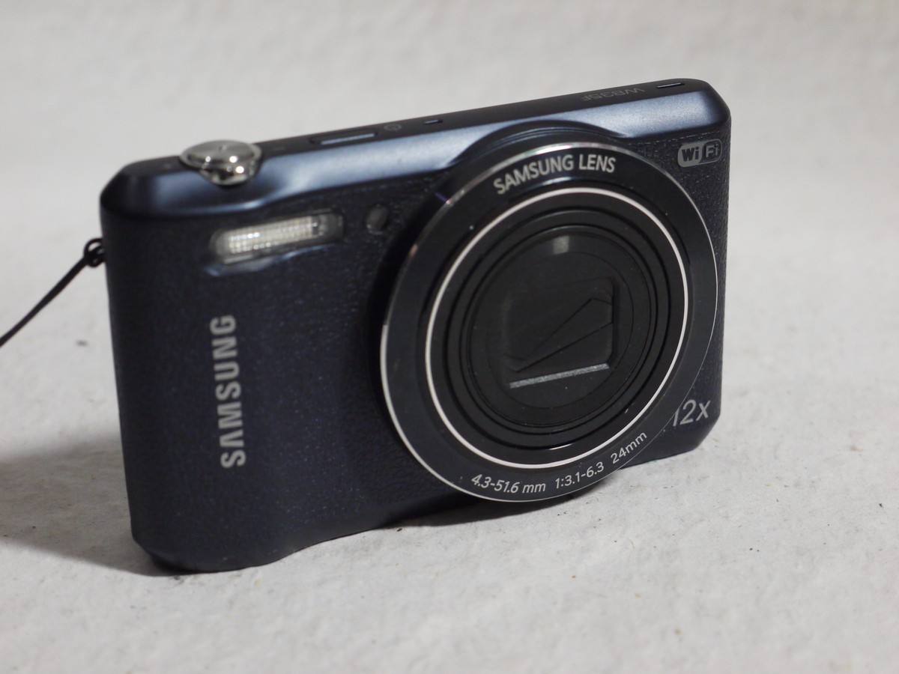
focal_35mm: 72
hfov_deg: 27.0
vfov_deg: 20.4
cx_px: 450
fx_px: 1870
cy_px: 337
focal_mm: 36
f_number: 5.5
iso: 800
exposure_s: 1/20
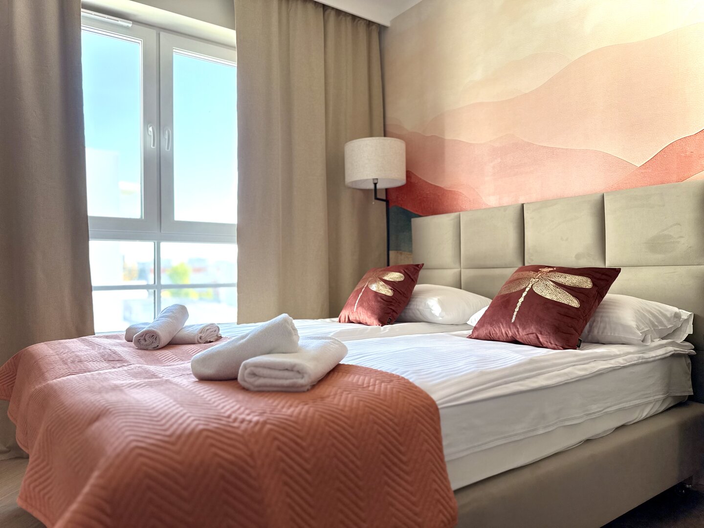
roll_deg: +0.0
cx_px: 352
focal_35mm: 24
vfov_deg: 56.8
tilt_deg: +0.5
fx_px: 488
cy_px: 264
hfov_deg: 71.6
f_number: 1.78
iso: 100
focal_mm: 6.76
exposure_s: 1/237
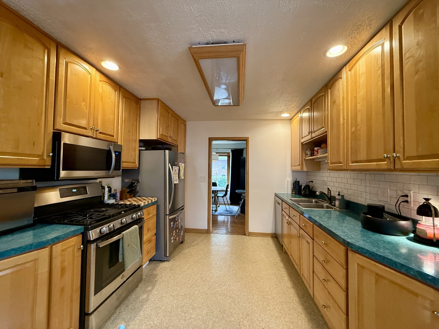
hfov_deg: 102.1
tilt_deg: +4.4
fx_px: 178
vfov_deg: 85.7
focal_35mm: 14
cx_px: 220
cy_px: 164
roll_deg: -0.6
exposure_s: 1/60
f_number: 2.2
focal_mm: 2.22
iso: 320
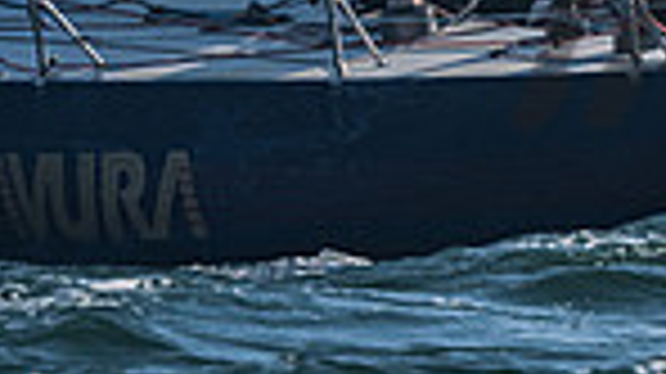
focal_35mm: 1842
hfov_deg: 1.2
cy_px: -574
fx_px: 32506
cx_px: 217
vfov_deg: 0.7
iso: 400
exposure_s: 1/4000
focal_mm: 400
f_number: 5.6
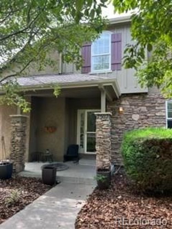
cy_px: 114
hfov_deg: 53.0
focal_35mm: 26
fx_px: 172
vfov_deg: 67.3
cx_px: 86
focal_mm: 5.7
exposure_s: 1/347
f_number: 1.5
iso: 50
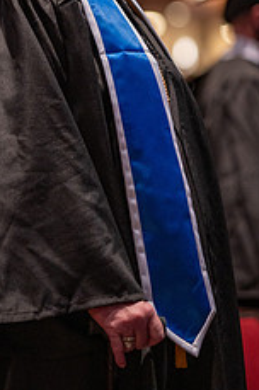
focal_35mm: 167
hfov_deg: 8.2
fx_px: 1808
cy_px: 22
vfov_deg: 12.2
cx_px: 60
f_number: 1.8
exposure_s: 1/160
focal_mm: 85
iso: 2000
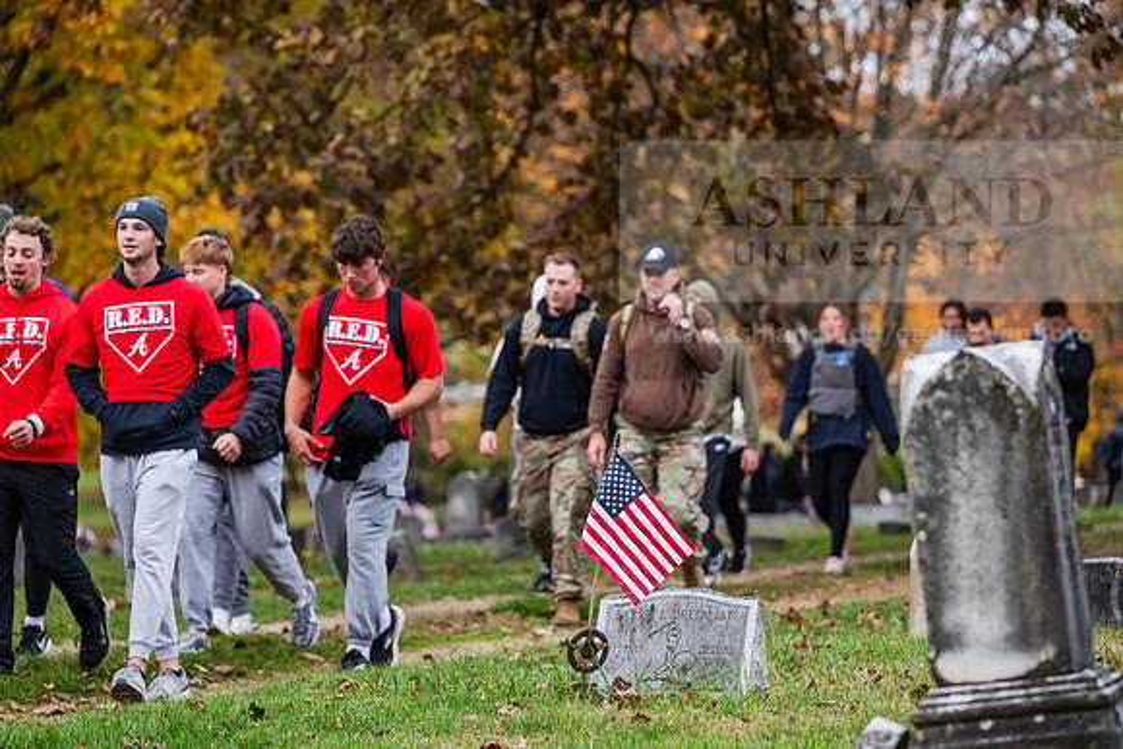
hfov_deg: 12.8
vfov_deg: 8.6
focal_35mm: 160
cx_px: 562
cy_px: 374
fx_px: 4992
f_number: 4
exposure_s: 1/640
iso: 800
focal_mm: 160
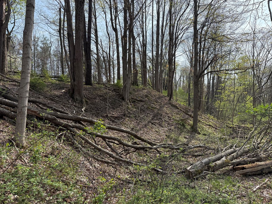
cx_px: 133
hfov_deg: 69.4
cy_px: 103
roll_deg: +2.3
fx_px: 196
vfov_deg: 54.9
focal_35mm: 25
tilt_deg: -0.1
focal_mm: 6.76
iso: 100
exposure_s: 1/2611
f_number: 1.78
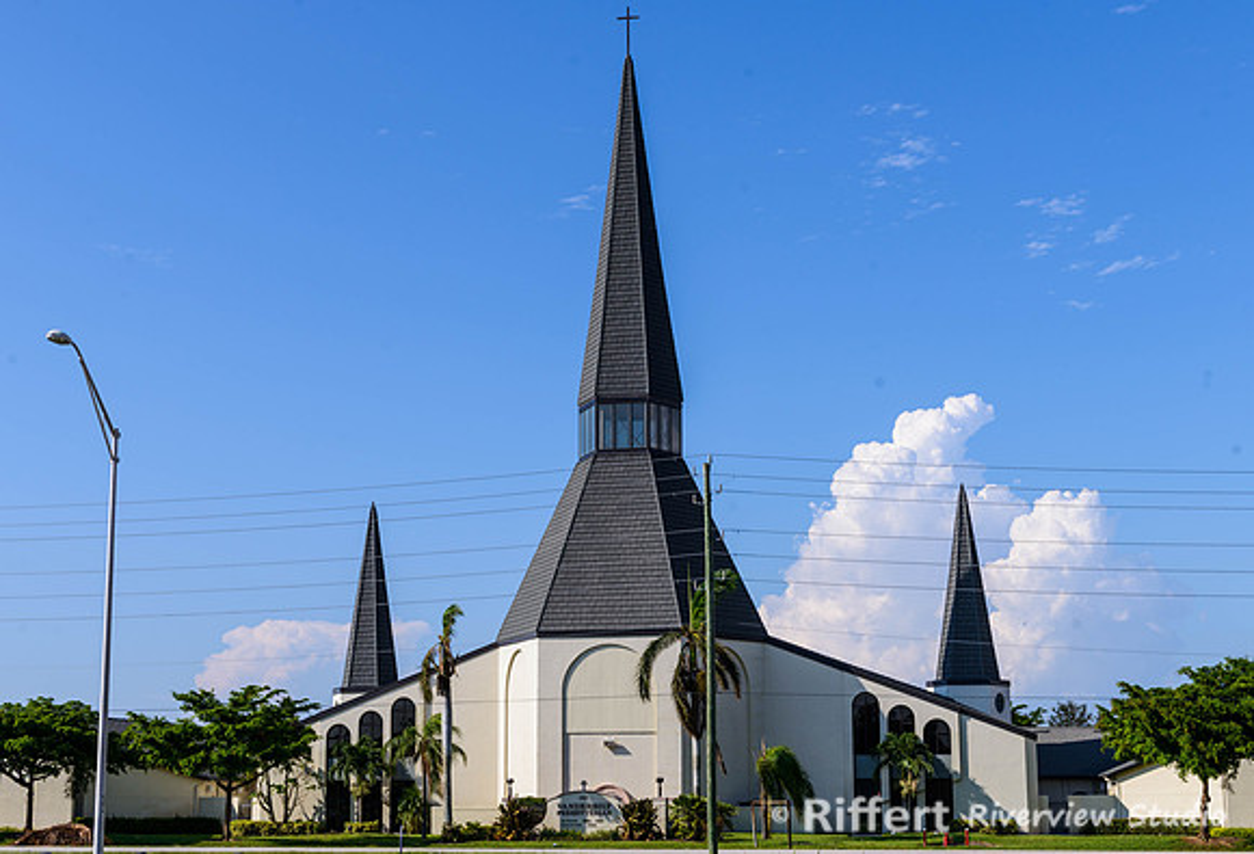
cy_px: 461
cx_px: 611
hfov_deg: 38.0
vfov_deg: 26.4
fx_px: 1820
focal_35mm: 52
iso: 100
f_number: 10
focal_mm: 45
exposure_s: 1/320
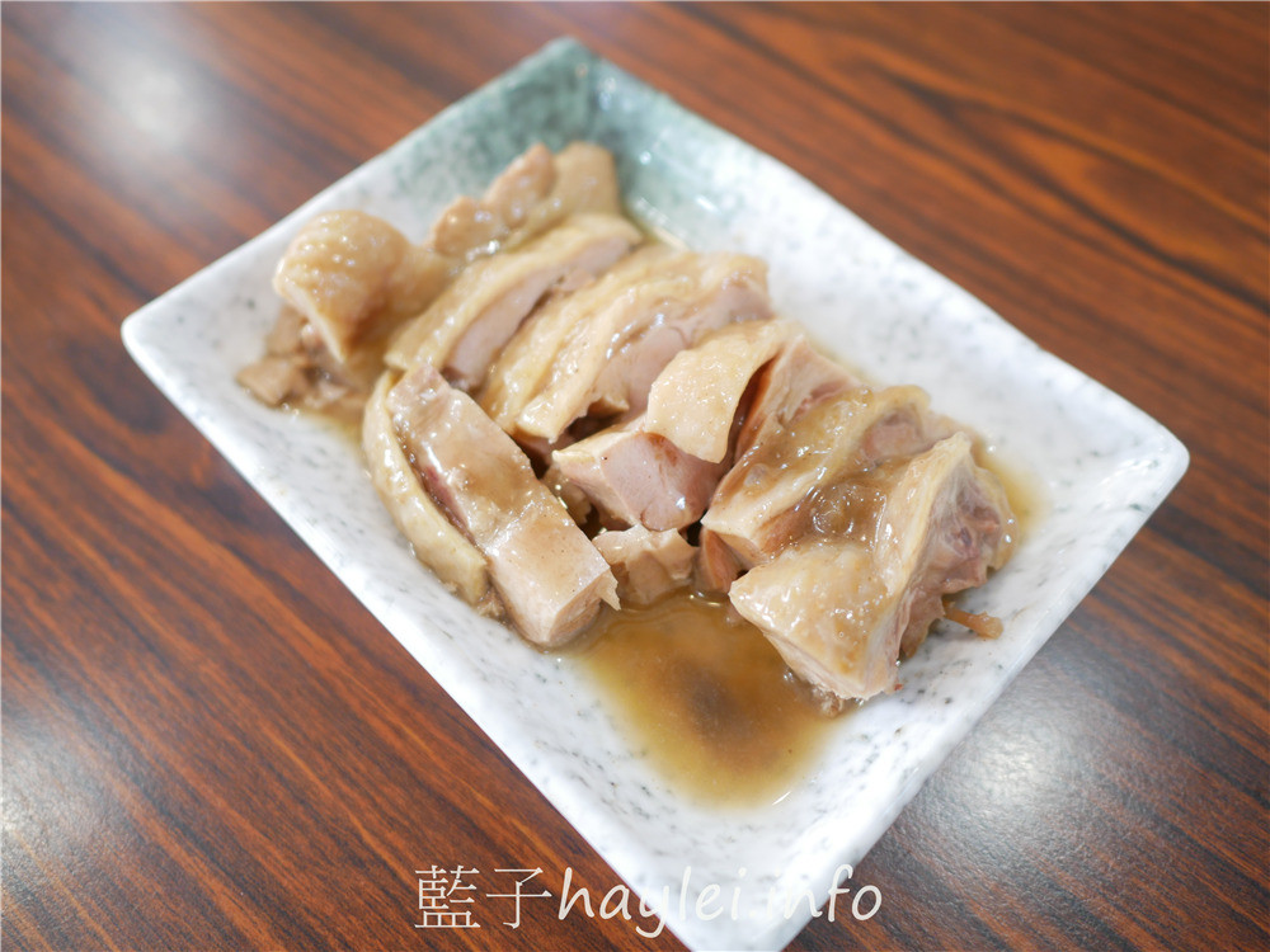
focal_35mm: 30
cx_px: 635
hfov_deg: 60.0
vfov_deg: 46.8
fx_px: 1101
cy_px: 476
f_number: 1.7
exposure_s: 1/60
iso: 250
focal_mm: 15
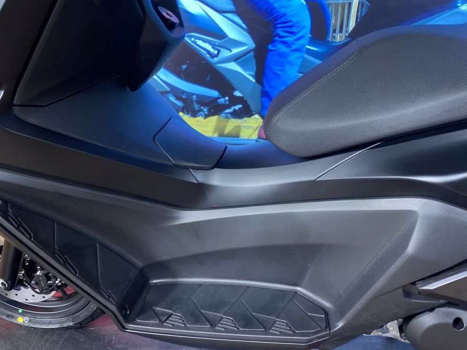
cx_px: 245
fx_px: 418
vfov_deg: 45.5
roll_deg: +2.3
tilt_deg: -27.2
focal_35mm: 31
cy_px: 176
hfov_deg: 58.3
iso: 100
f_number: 1.8
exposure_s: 1/100
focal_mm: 4.25
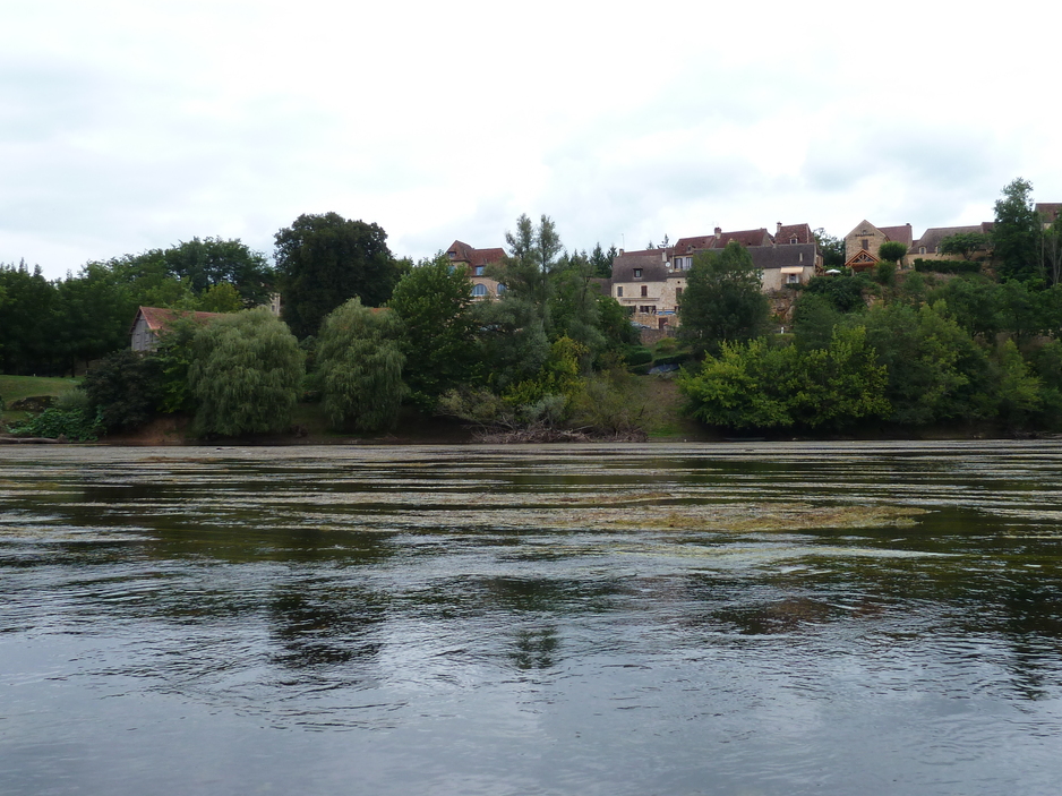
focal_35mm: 32
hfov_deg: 56.3
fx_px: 981
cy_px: 361
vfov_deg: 44.1
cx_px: 648
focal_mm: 4.1
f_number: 3.3
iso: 80
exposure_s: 1/400
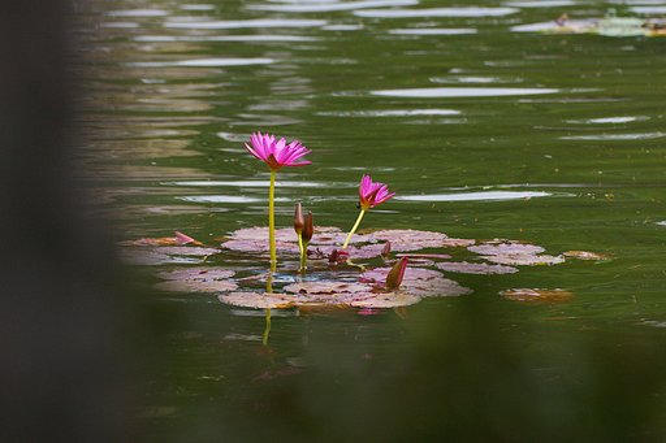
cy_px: 222
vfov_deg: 5.1
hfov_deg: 7.6
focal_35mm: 270
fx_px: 4993
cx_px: 333
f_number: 8
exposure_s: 1/1000
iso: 800
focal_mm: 180
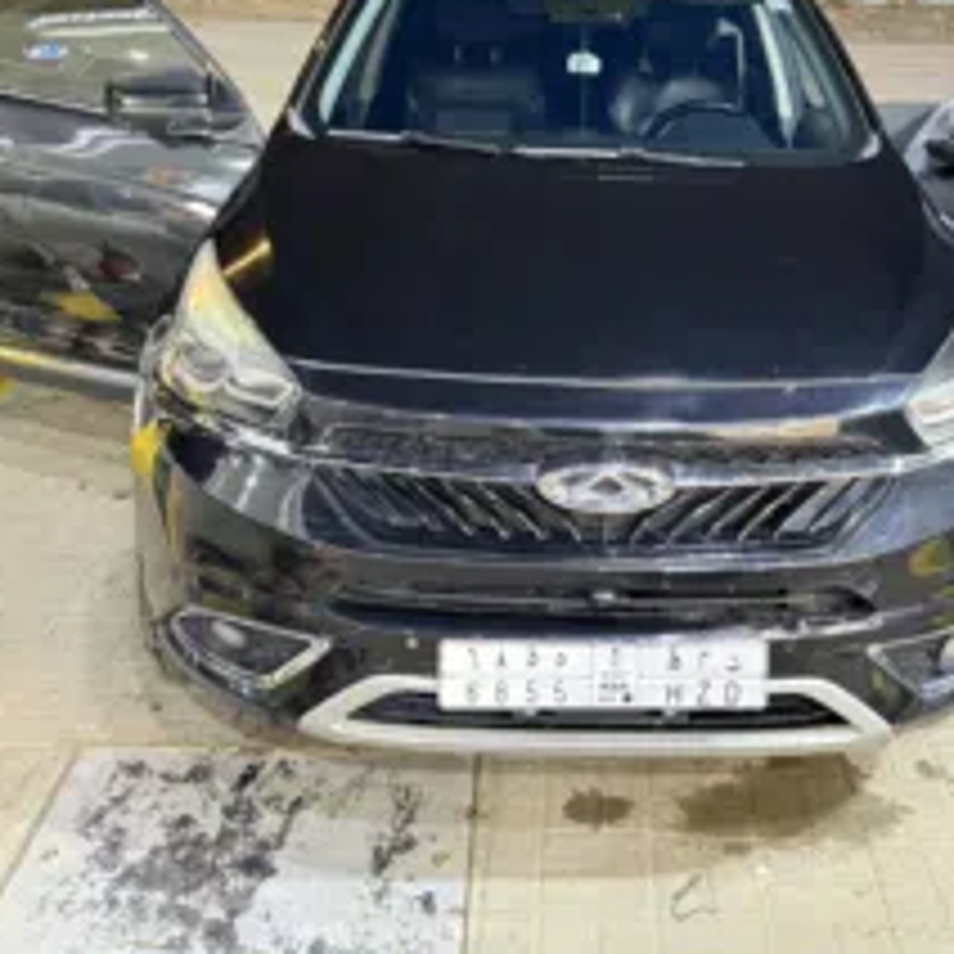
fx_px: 1247
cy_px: 220
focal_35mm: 40
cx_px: 590
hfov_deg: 41.6
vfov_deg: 40.5
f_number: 1.78
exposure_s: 1/30
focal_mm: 6.76
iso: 1000
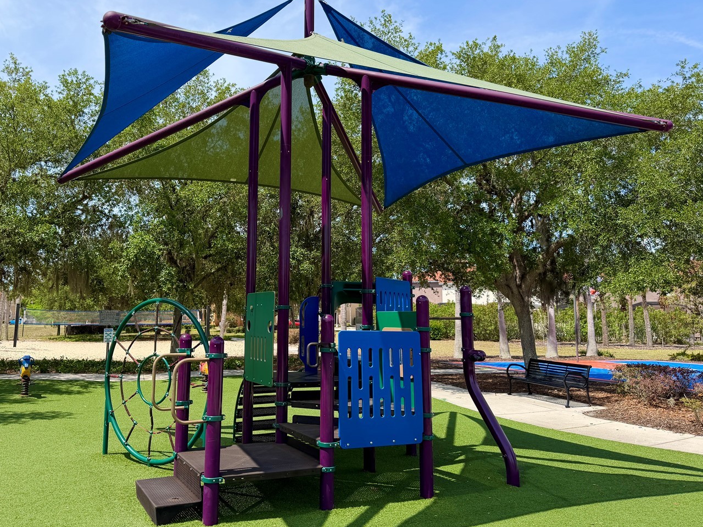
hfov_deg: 59.6
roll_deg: -0.7
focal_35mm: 30
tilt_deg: +7.8
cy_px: 235
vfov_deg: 46.7
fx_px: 609
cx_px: 290
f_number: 1.78
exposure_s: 1/2611
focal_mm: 6.76
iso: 80
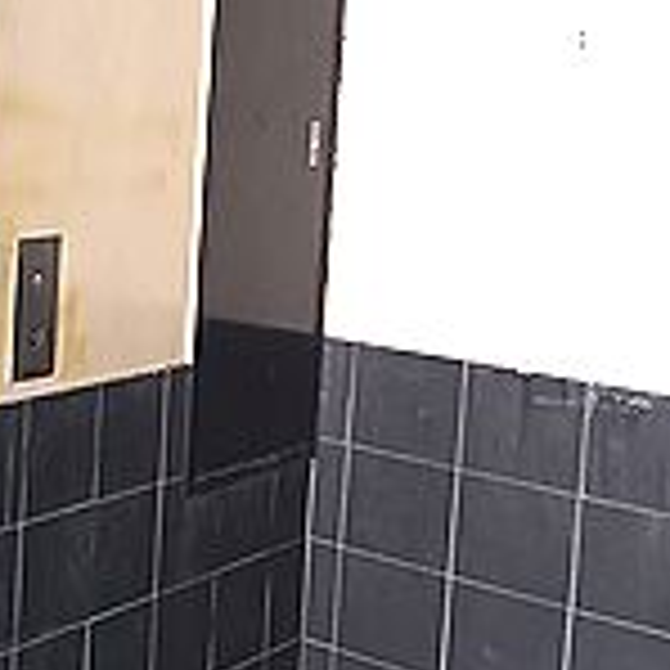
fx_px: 1620
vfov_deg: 23.2
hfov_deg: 19.9
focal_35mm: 74
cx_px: -364
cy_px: 191
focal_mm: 4.65
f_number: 1.8
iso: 400
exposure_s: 1/25
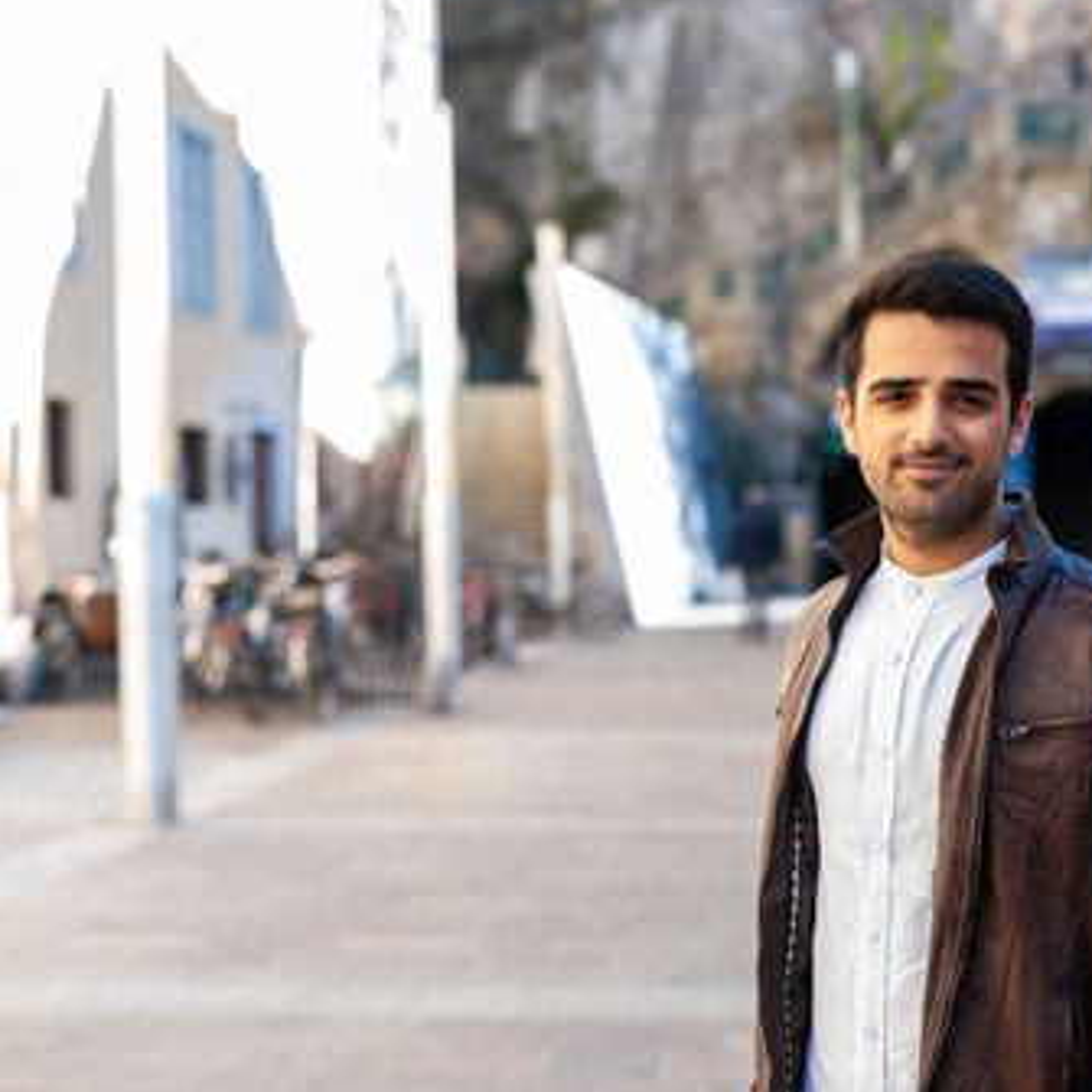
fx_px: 2320
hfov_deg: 26.3
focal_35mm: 65
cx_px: 776
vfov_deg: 26.5
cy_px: 539
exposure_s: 1/160
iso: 50
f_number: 2.5
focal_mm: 50
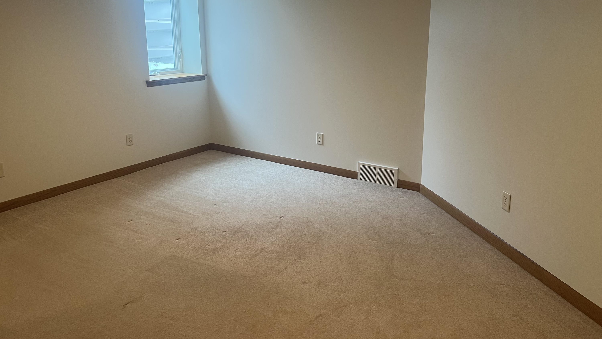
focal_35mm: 29
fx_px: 463
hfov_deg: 66.1
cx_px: 295
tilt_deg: -12.8
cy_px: 125
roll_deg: +0.8
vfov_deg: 39.9
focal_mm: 5.7
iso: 80
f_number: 1.5
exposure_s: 1/60
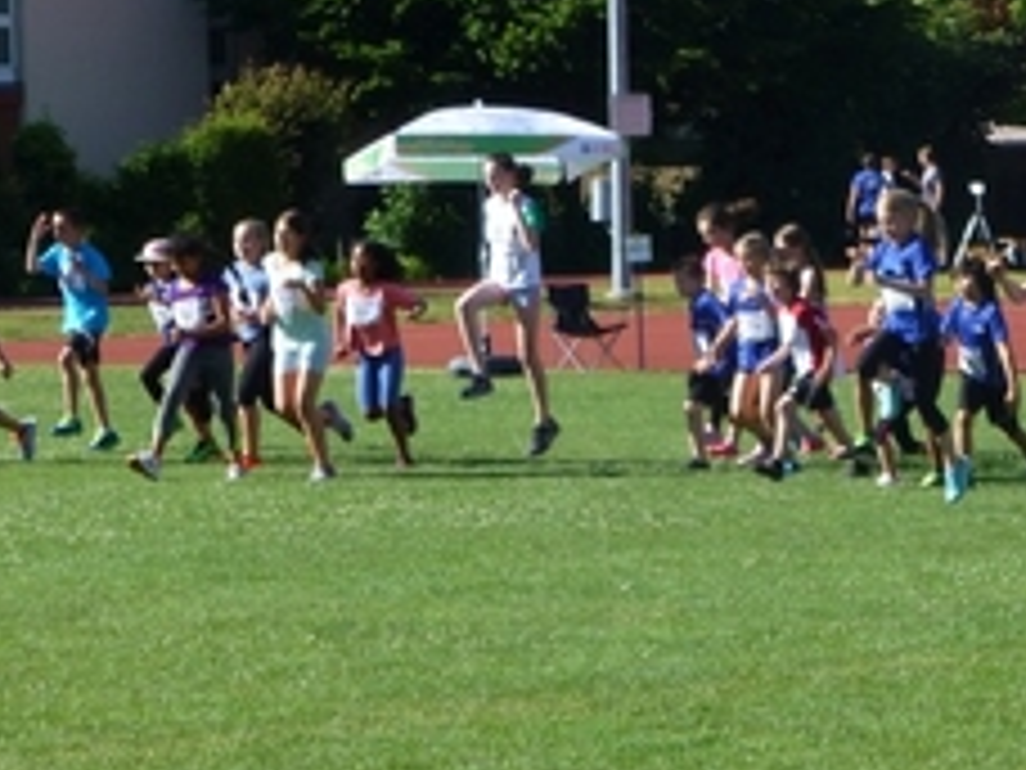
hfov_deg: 9.8
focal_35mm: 201
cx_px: 783
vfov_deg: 7.4
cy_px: 335
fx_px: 5958
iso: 100
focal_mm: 15.1
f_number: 5.2
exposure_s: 1/320
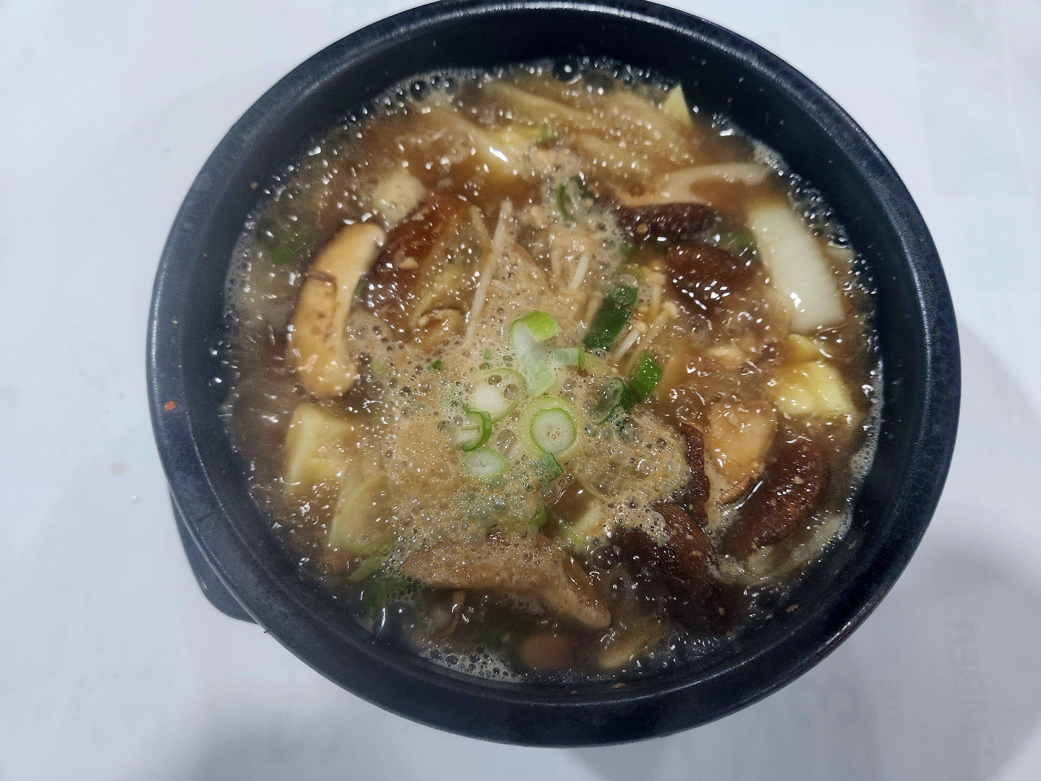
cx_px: 520
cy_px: 390
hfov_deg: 73.9
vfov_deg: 58.9
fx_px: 692
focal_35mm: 23
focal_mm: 5.4
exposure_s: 1/120
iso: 500
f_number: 1.8
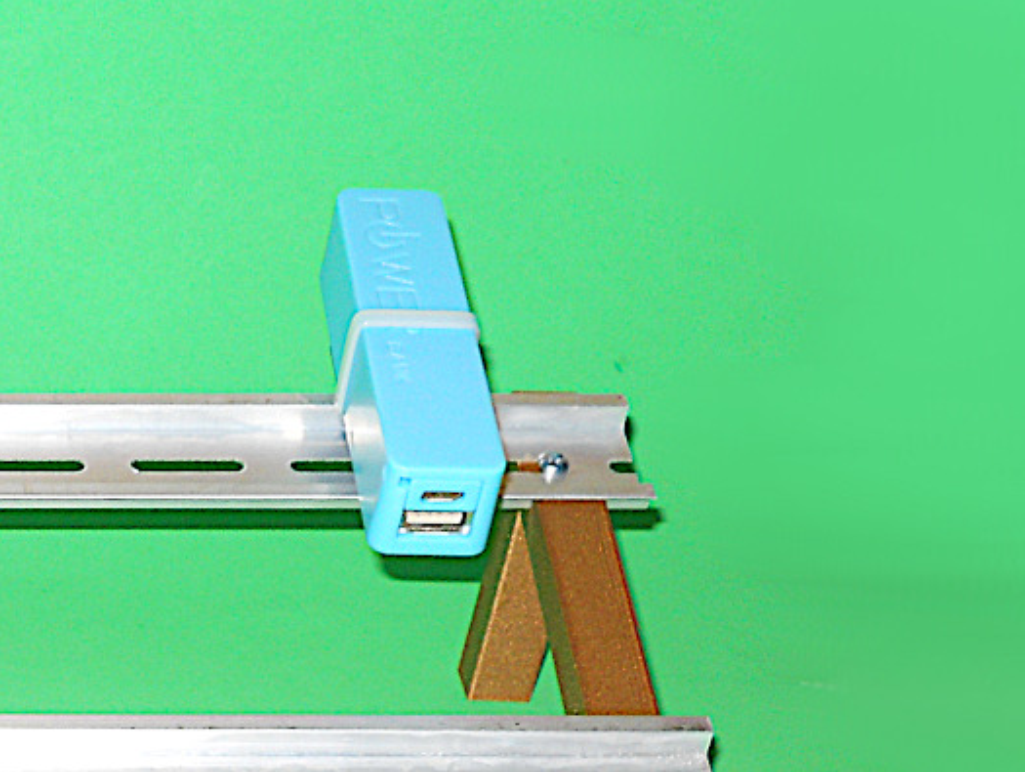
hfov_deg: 26.6
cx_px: -107
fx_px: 1986
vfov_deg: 20.6
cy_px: 919
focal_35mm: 67
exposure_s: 1/25
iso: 80
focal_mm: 5
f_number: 2.7
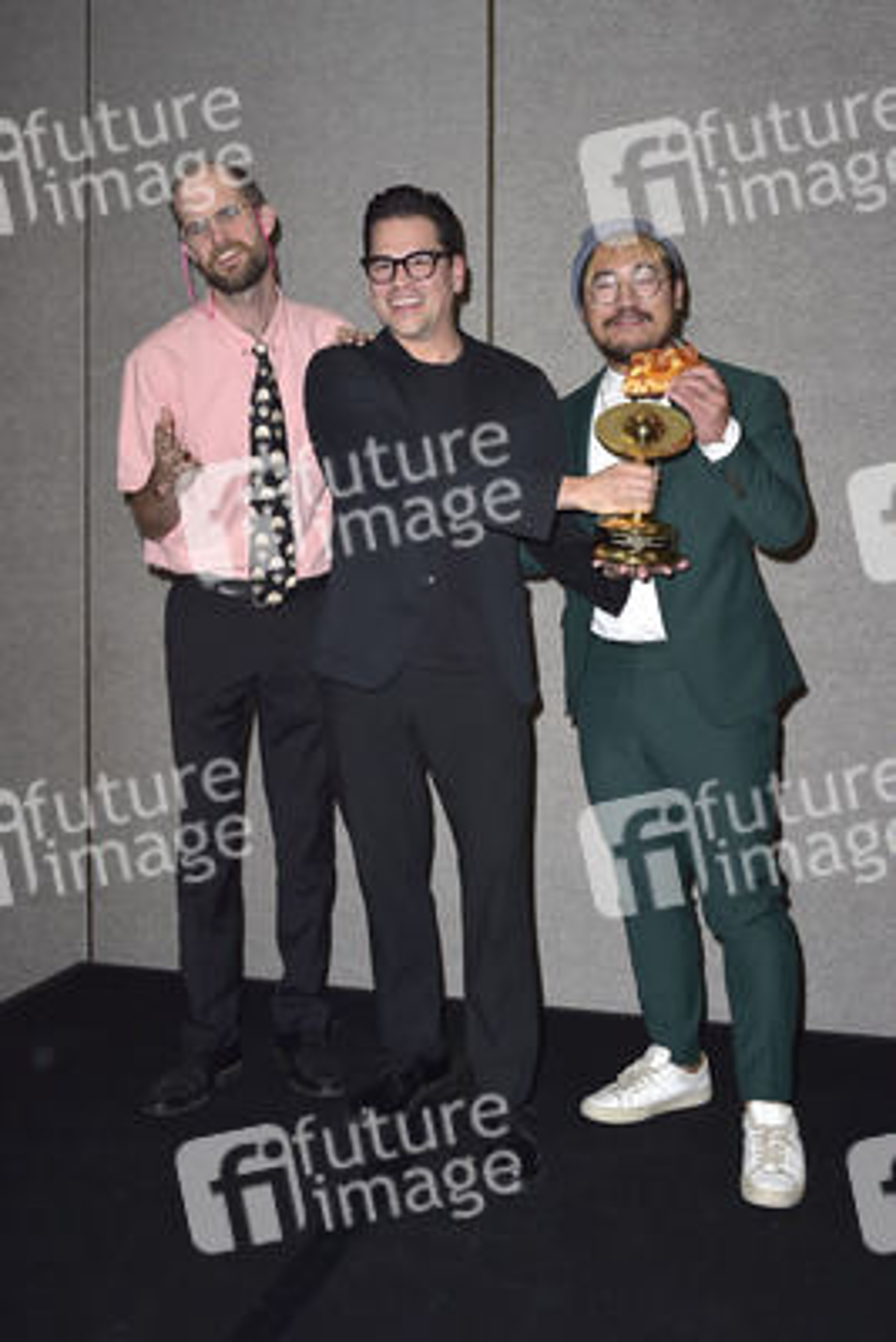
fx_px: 1194
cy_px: 671
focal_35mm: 32
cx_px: 448
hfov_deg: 41.1
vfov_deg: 58.7
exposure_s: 1/250
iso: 500
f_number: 6.3
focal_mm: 32
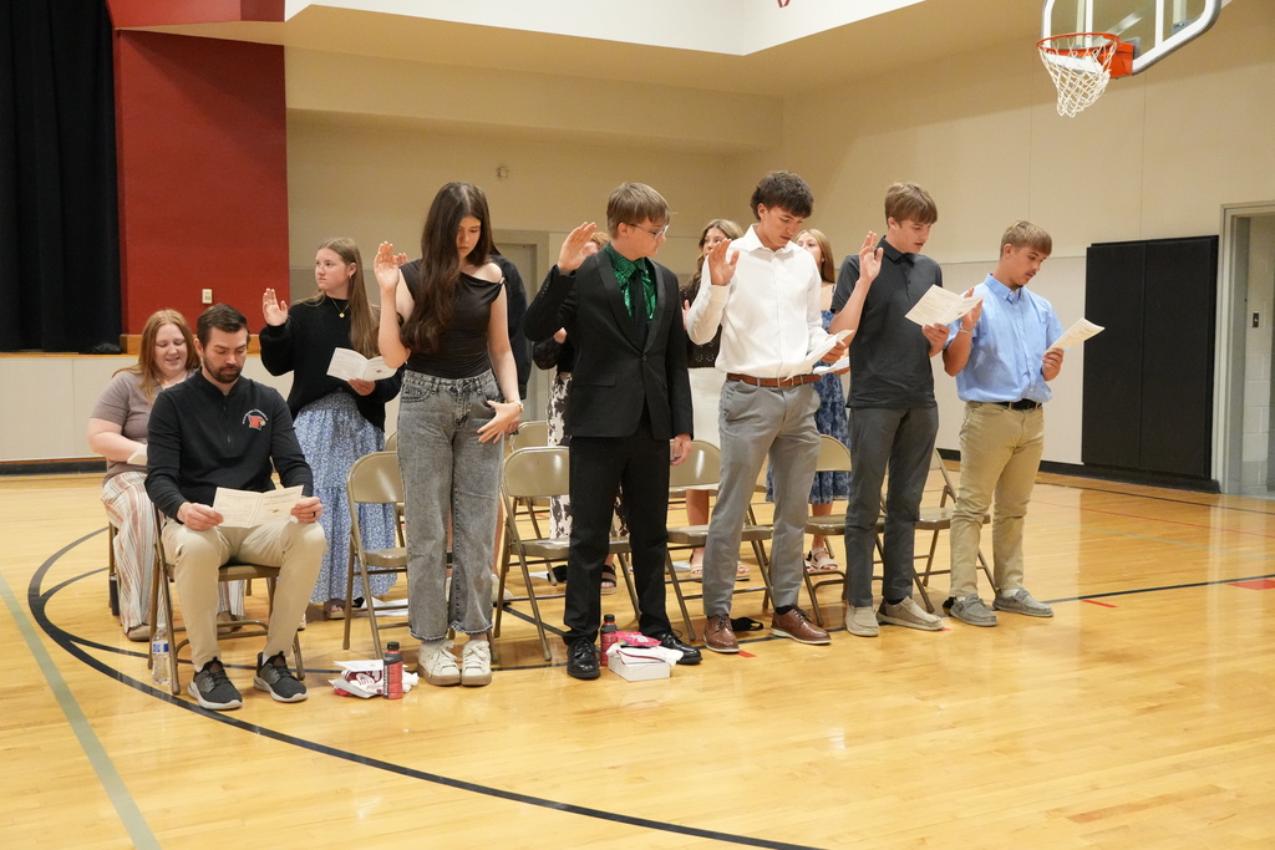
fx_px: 1434
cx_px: 638
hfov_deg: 47.9
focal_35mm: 40
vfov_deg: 33.0
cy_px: 425
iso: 6400
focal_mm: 27
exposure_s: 1/250
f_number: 4.5
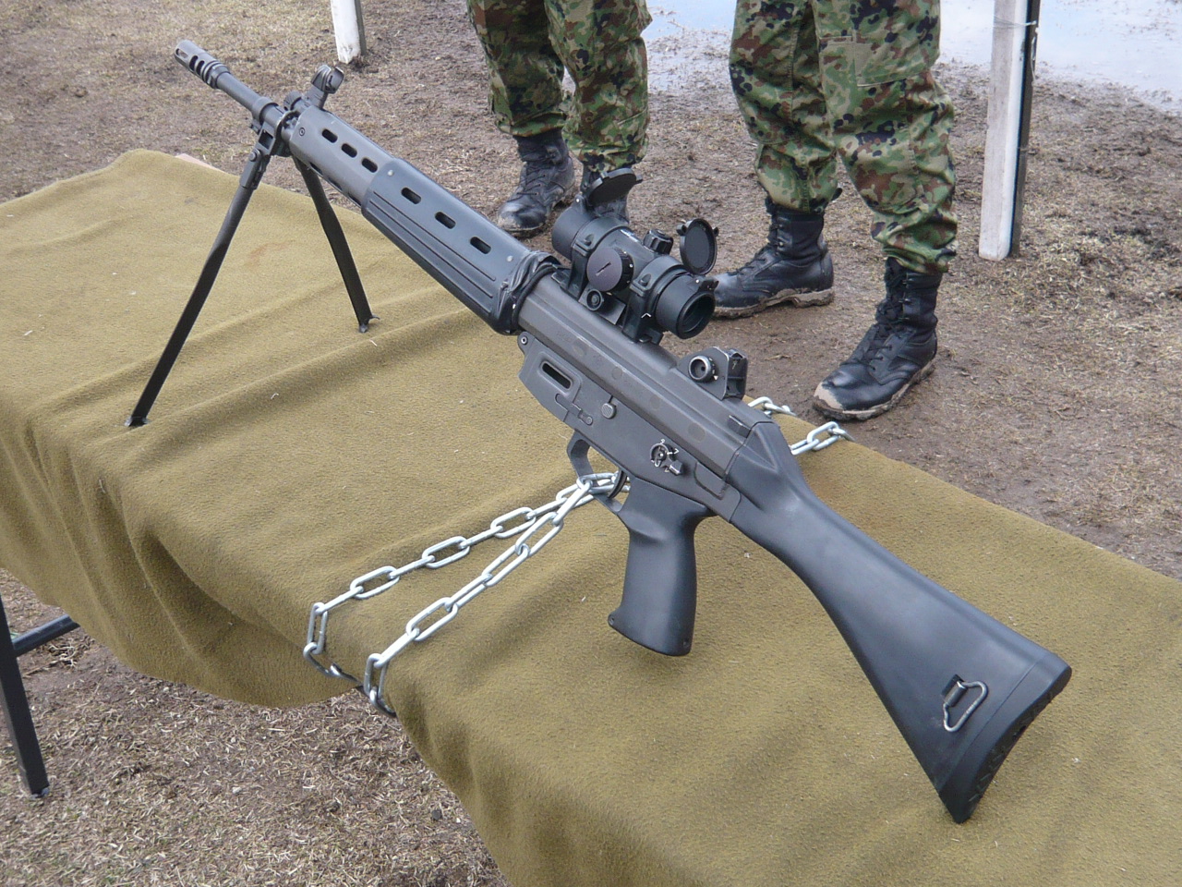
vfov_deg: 32.2
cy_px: 444
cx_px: 591
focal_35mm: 45
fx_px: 1537
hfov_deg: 42.1
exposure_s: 1/200
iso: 100
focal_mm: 4.9
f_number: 2.9
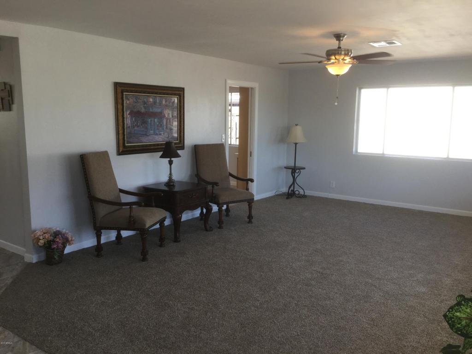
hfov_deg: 58.4
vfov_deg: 45.4
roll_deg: -0.9
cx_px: 236
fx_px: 423
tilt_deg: -8.5
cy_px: 177
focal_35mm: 31
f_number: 2.4
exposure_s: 1/120
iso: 32
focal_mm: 3.3
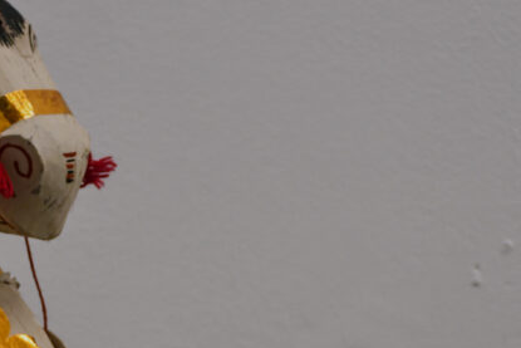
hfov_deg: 11.1
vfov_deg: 7.4
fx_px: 2678
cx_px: 207
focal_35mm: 185
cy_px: 442
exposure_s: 1/125
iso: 1100
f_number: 4.8
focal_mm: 50
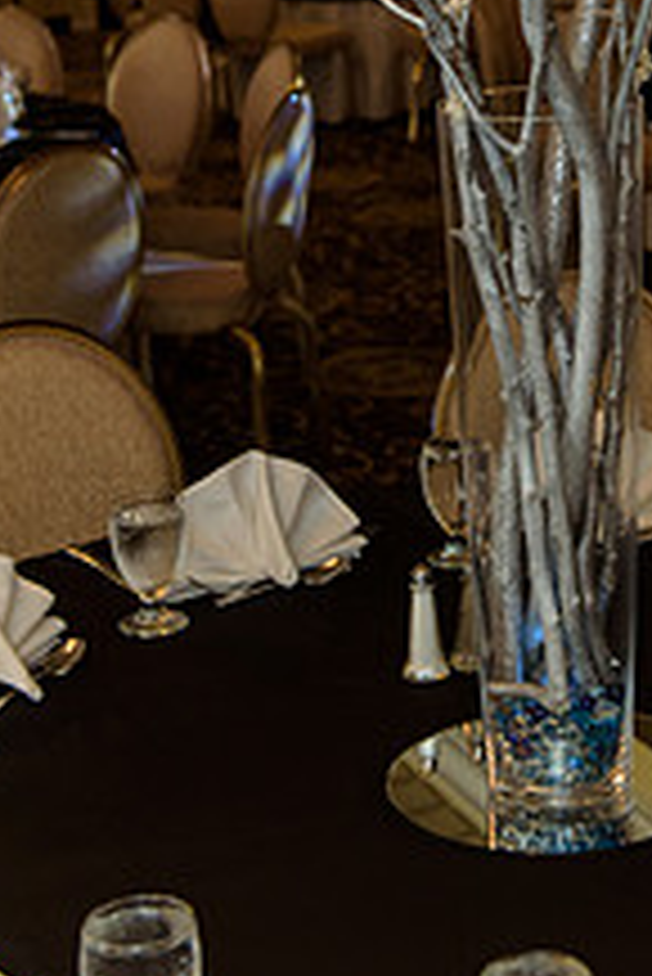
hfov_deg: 15.6
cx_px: 580
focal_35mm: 87
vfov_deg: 22.7
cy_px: 76
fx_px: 2360
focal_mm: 42
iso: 1600
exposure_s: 1/125
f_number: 3.2
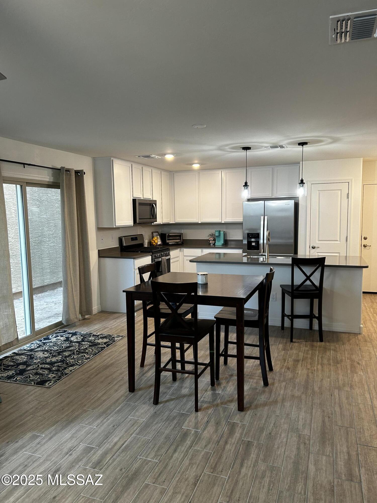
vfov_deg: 67.3
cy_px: 252
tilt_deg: -4.5
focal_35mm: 26
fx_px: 378
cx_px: 188
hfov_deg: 53.1
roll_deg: +1.1
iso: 100
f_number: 1.5
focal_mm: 5.7
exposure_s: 1/62
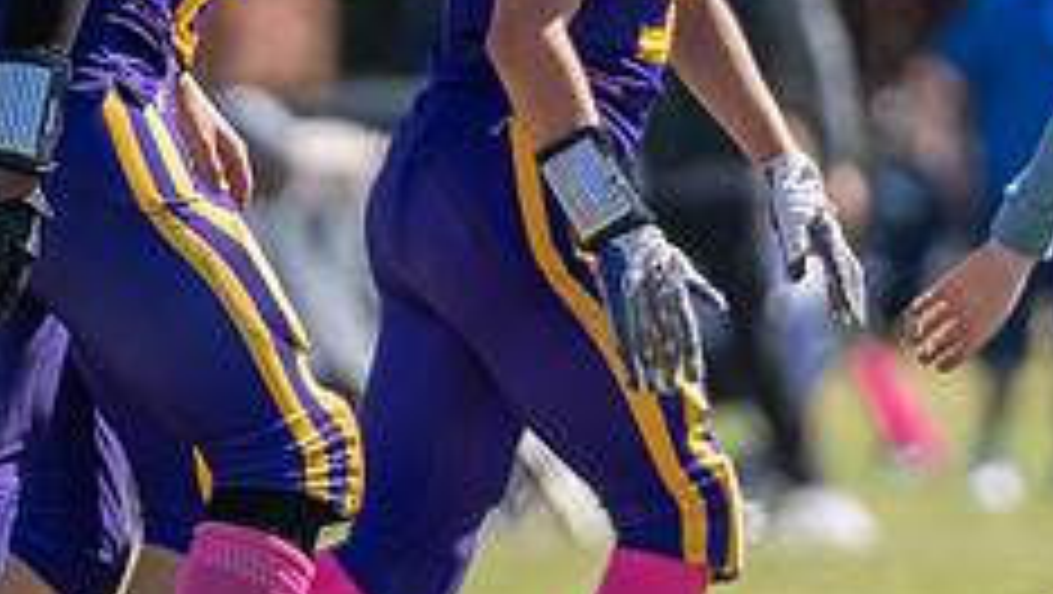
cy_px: 162
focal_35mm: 1089
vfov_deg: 1.1
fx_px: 30427
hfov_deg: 2.0
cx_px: 387
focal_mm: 200
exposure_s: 1/1600
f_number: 2.8
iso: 100
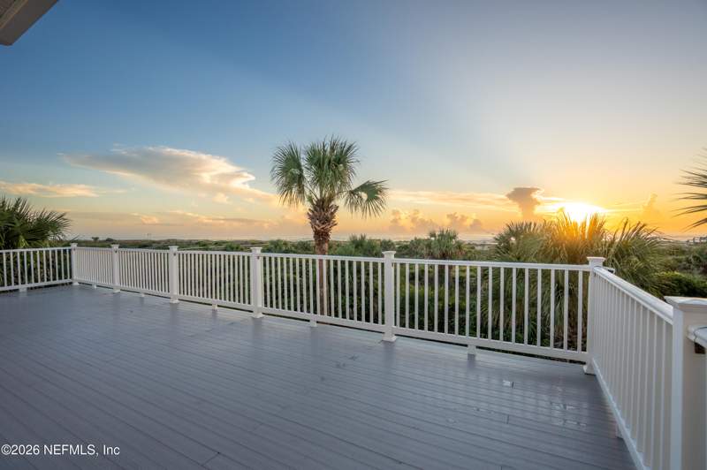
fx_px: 314
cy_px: 235
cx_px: 354
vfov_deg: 73.6
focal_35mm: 16
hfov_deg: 96.8
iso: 400
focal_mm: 16
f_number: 7.1
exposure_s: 1/320
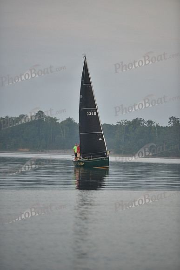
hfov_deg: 6.9
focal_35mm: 200
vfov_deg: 10.3
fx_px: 1499
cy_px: 135
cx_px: 90
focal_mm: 200
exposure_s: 1/640
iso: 320
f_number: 2.8
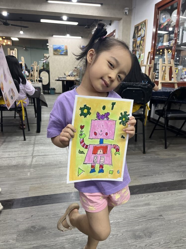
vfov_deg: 67.3
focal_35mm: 26
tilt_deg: -14.5
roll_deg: -0.7
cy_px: 124
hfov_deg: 53.1
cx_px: 93
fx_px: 186
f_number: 1.6
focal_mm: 5.1
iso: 100
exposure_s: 1/100
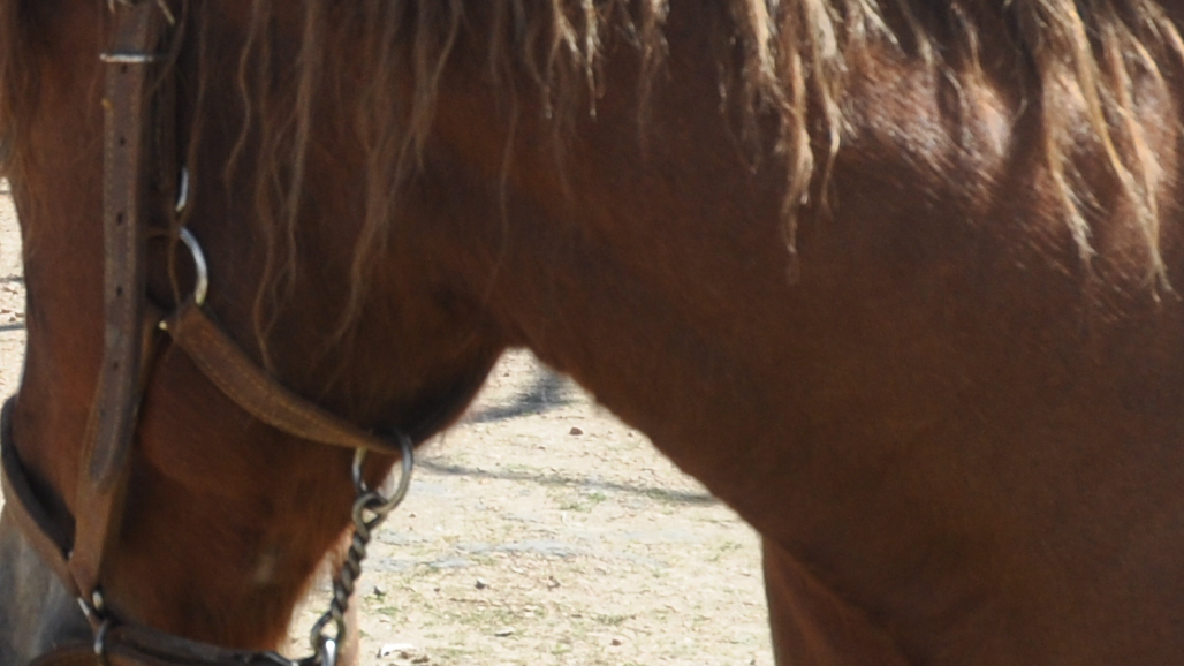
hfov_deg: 14.8
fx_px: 4520
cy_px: -68
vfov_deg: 8.4
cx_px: 129
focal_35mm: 144
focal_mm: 22
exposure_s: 1/320
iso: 200
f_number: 9
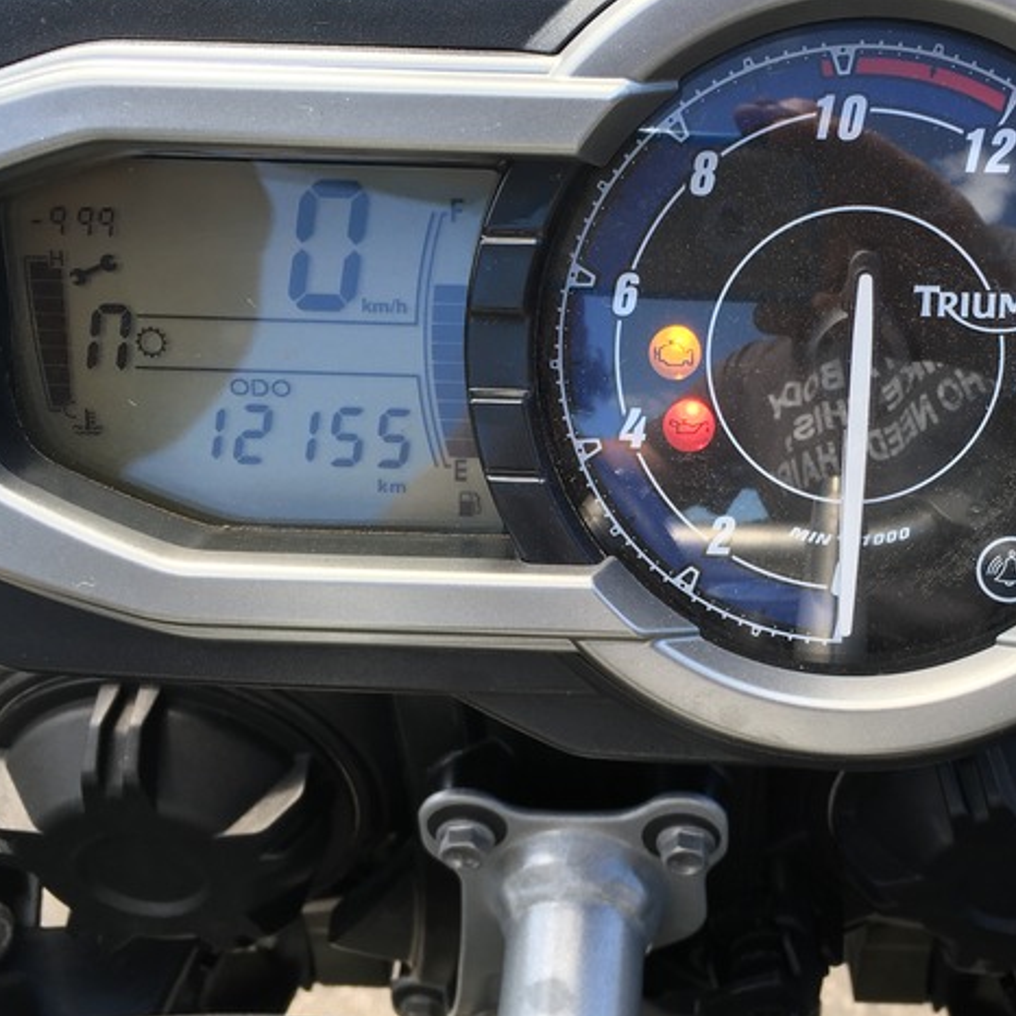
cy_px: 560
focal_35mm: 44
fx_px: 1461
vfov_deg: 38.3
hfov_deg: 37.8
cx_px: 706
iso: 25
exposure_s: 1/216
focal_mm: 4.15
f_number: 2.2
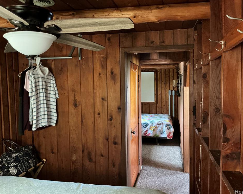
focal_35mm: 30
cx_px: 128
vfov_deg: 48.5
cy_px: 96
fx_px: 216
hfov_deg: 58.7
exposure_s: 1/24
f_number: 1.8
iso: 500
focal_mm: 3
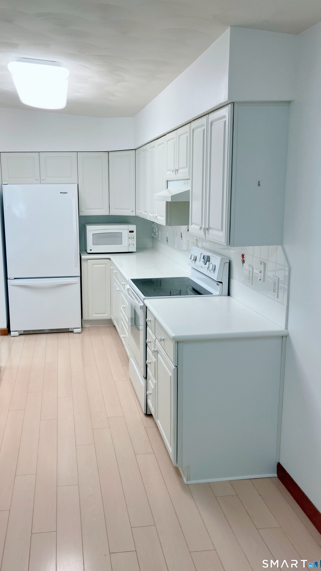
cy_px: 283
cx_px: 112
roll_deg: +0.6
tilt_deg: -10.3
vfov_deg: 62.6
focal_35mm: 31
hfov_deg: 37.4
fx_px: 469
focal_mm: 3.99
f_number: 1.8
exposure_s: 1/60
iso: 50
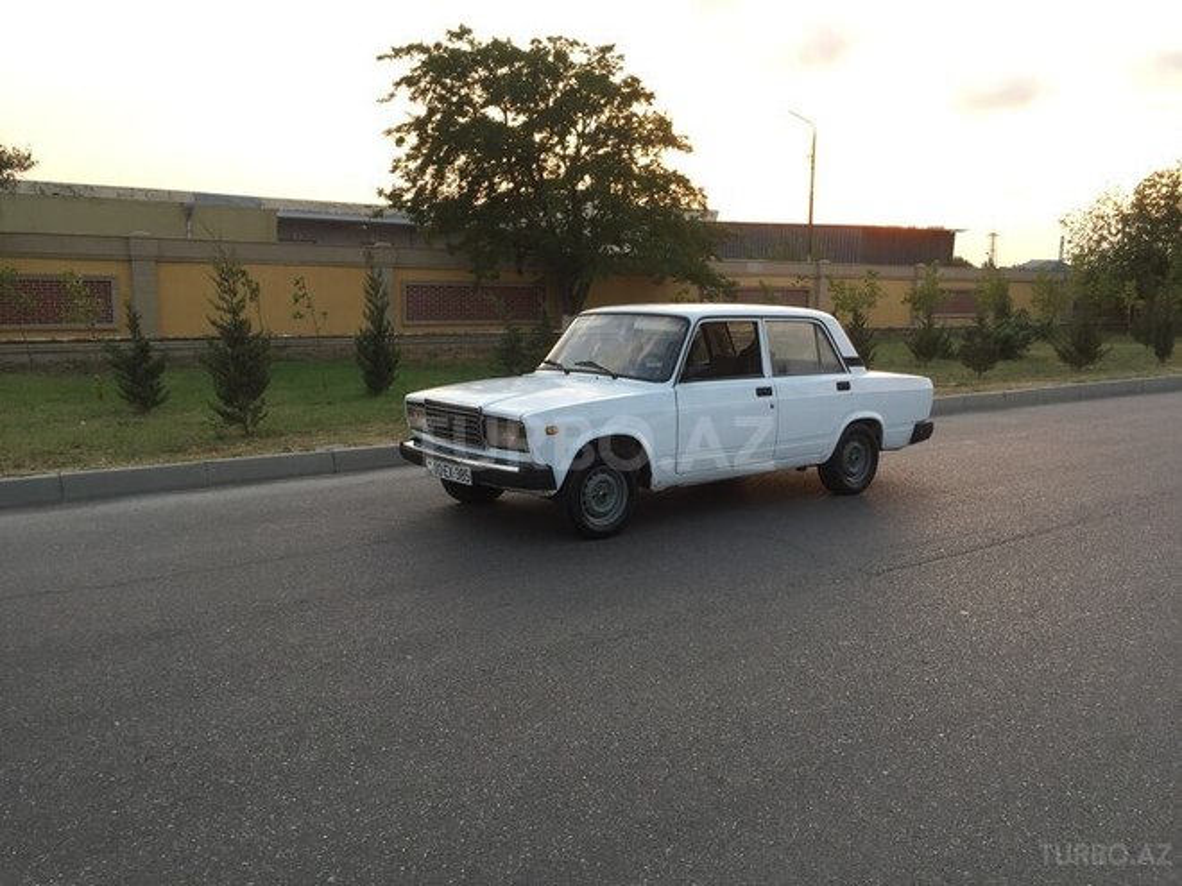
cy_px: 443
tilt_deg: -8.1
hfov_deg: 61.7
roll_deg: -1.5
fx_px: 990
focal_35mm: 29
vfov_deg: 48.2
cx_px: 591
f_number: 2.2
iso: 40
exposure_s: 1/100
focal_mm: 4.15
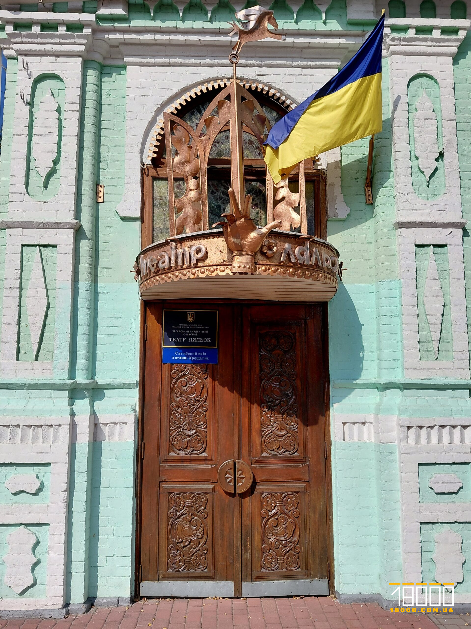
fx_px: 454
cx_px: 236
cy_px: 314
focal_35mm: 25
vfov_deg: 69.4
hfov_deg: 54.8
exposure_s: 1/3333
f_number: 1.8
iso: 50
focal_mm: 4.69
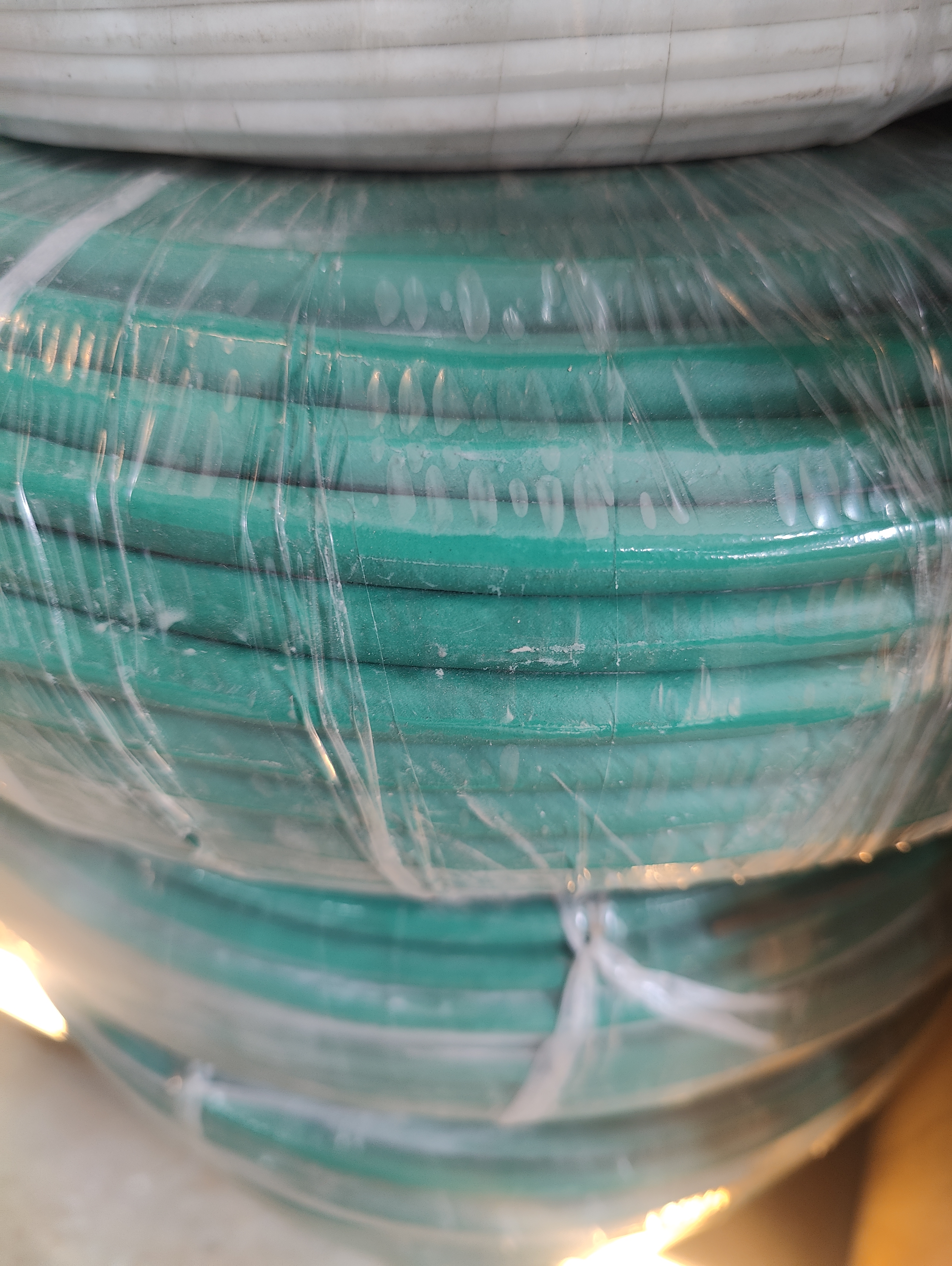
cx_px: 476
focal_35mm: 23
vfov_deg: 73.9
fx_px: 842
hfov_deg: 59.0
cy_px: 633
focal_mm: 6.06
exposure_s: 1/50
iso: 200
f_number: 1.8
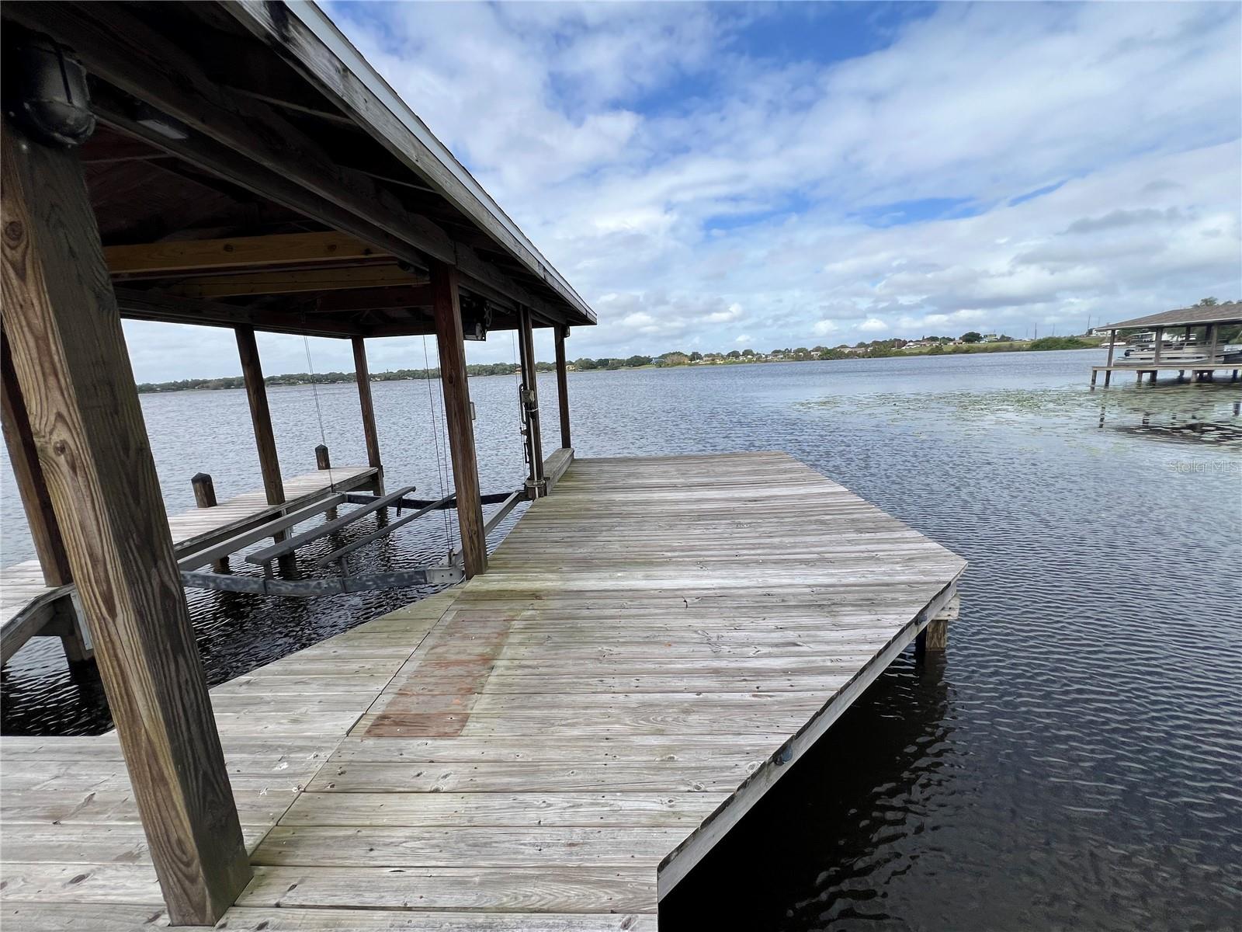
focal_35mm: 13
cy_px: 466
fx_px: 466
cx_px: 621
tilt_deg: -11.2
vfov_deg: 89.9
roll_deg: +2.7
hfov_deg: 106.2
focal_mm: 1.57
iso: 32
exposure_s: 1/1488
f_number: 1.8
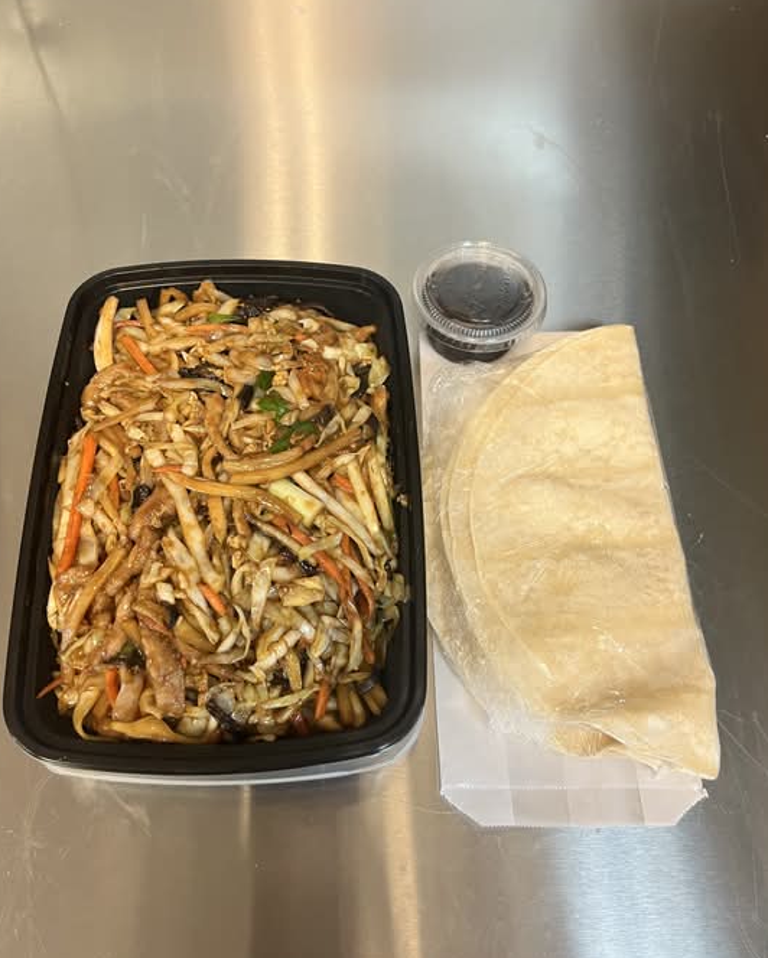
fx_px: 795
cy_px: 511
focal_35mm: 28
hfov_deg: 51.6
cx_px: 375
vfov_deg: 62.1
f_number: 1.5
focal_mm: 5.7
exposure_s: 1/60
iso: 125
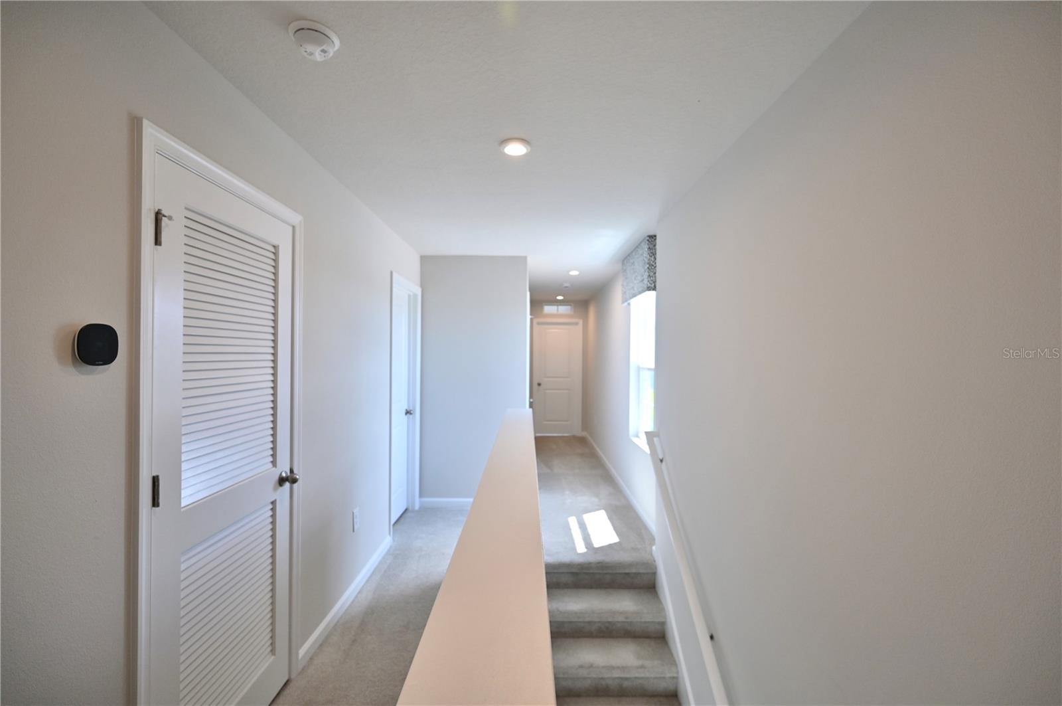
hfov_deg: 98.6
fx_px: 457
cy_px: 353
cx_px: 531
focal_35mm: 16
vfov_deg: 75.4
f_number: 4
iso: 400
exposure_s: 1/250
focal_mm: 15.5
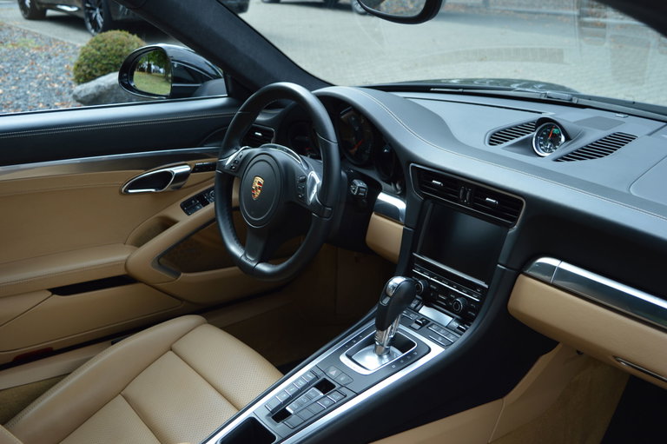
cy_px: 222
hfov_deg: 48.0
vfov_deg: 33.0
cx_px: 334
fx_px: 750
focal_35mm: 40
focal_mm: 27
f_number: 5.6
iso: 110
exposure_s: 1/125
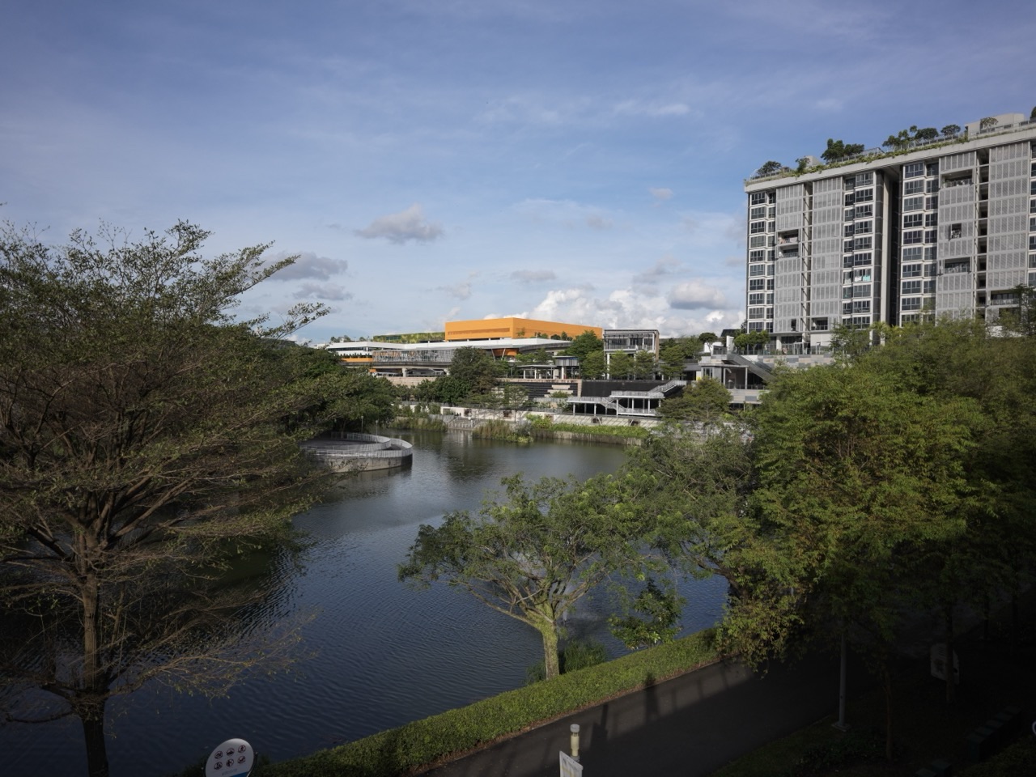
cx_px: 518
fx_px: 658
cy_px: 388
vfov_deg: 61.1
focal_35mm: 22
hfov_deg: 76.4
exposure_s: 1/1500
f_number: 4
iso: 200
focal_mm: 28
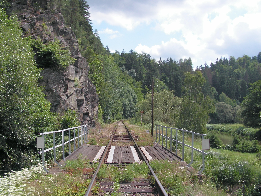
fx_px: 302
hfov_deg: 46.8
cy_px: 95
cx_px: 124
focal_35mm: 40
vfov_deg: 36.0
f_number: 3.2
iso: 50
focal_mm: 6
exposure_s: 1/500
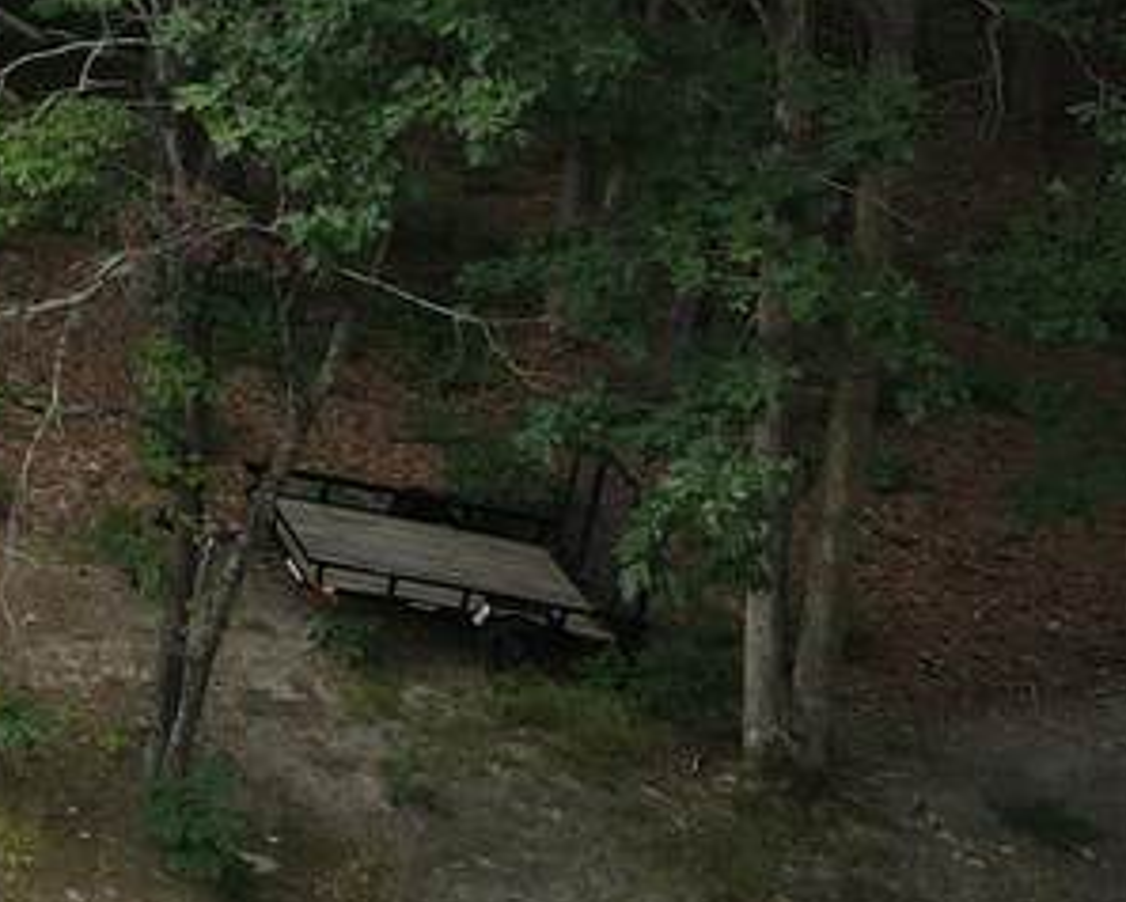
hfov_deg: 15.6
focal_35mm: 101
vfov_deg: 13.8
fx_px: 3368
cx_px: -1027
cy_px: -648
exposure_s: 1/125
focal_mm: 4.5
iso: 100
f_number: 2.8
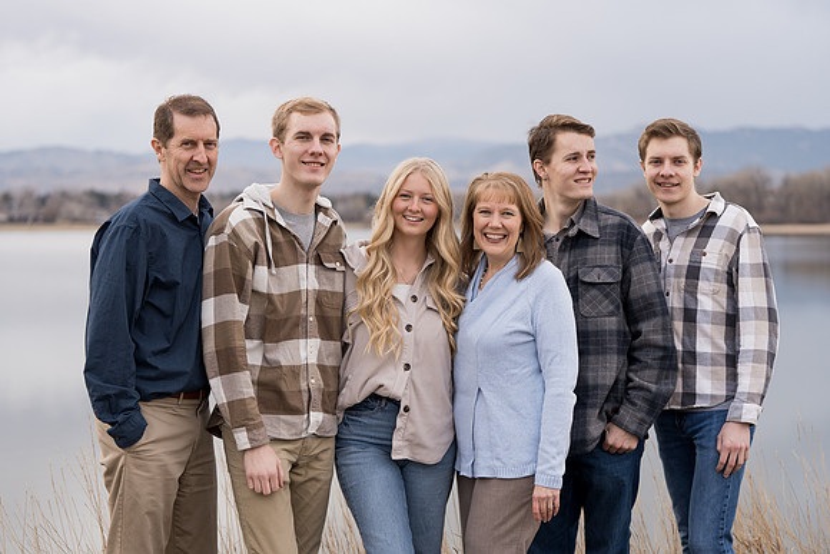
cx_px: 415
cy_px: 277
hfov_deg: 28.8
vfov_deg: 19.5
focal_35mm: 70
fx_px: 1614
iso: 200
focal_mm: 70
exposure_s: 1/250
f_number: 2.8
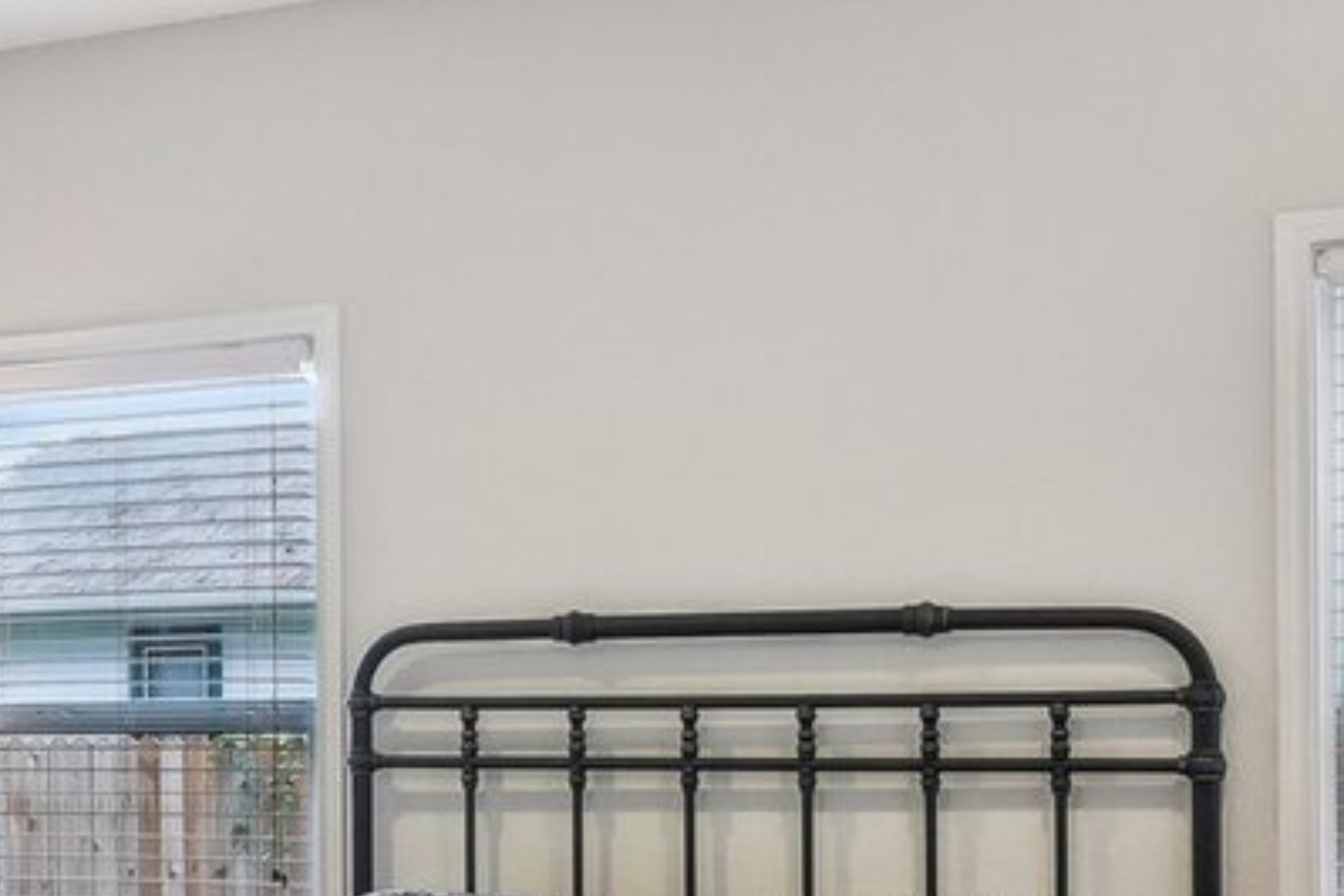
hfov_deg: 26.3
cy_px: 771
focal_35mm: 73
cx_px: 13
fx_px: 2725
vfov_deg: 18.4
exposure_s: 1/20
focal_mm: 18
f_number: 8
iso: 2200
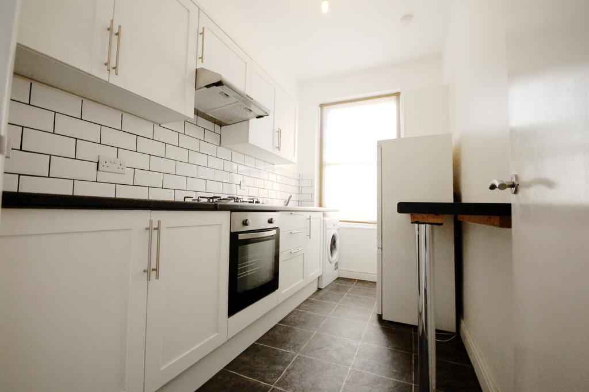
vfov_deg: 77.2
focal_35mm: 15
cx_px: 294
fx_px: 245
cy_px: 196
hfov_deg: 100.4
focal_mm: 10
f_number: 4
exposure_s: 1/60
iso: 800
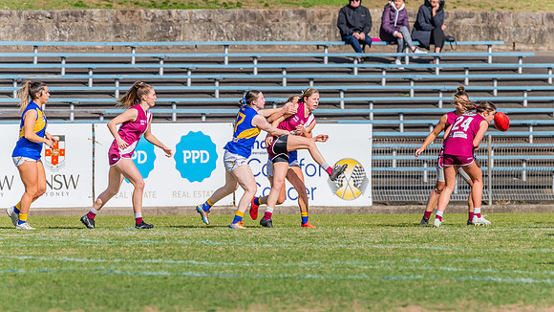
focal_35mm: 634
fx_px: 9312
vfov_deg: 1.9
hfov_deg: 3.4
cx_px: 277
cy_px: 182
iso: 800
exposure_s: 1/1600
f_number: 13
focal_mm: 600
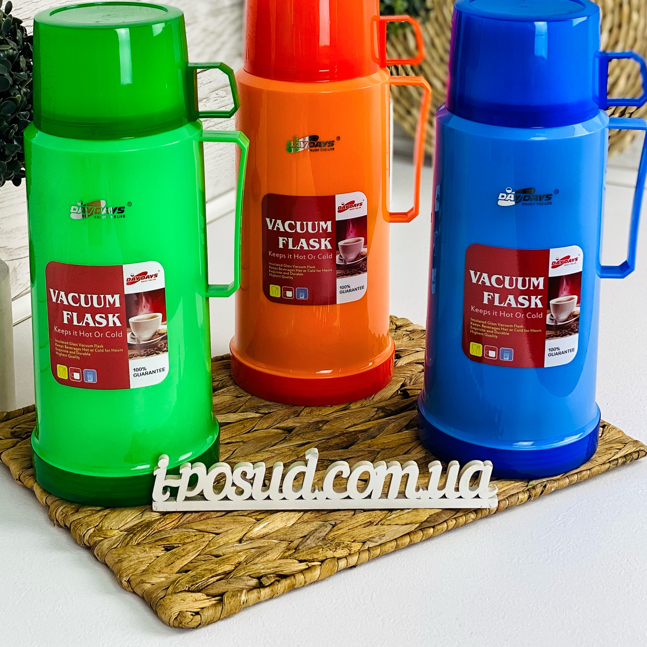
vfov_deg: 23.3
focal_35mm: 73
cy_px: 134
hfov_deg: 23.7
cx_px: 293
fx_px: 1544
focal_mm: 6
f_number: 2
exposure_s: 1/100
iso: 25
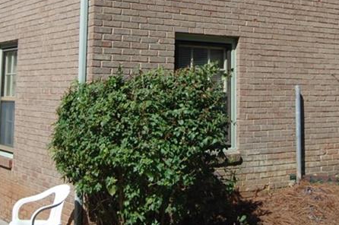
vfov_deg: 20.7
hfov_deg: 32.4
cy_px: -30
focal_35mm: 62
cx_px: 189
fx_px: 583
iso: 200
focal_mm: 18
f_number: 3.5
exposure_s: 1/800
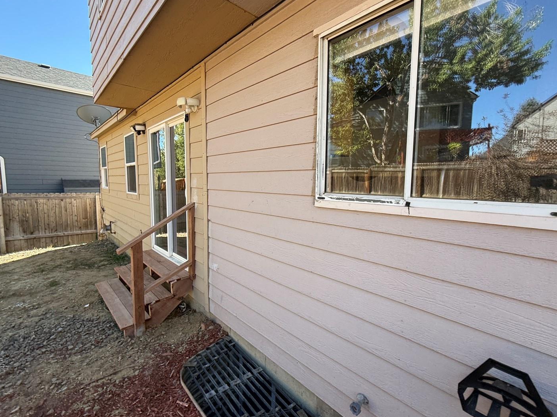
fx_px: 257
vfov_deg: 78.1
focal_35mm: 16
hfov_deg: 94.3
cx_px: 298
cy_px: 205
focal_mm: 2.22
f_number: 2.2
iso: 50
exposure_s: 1/260
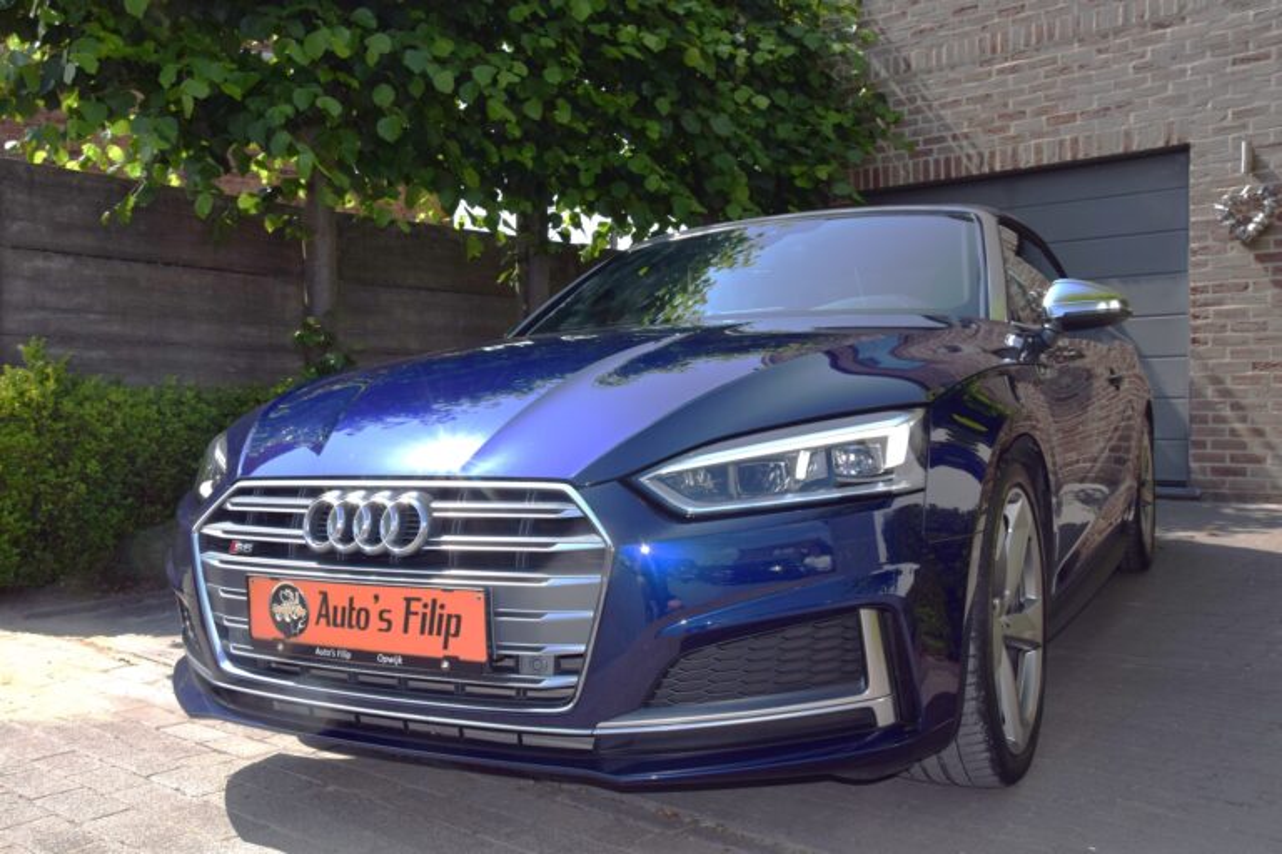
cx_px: 641
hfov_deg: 57.2
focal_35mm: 33
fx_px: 1175
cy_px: 427
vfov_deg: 40.0
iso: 100
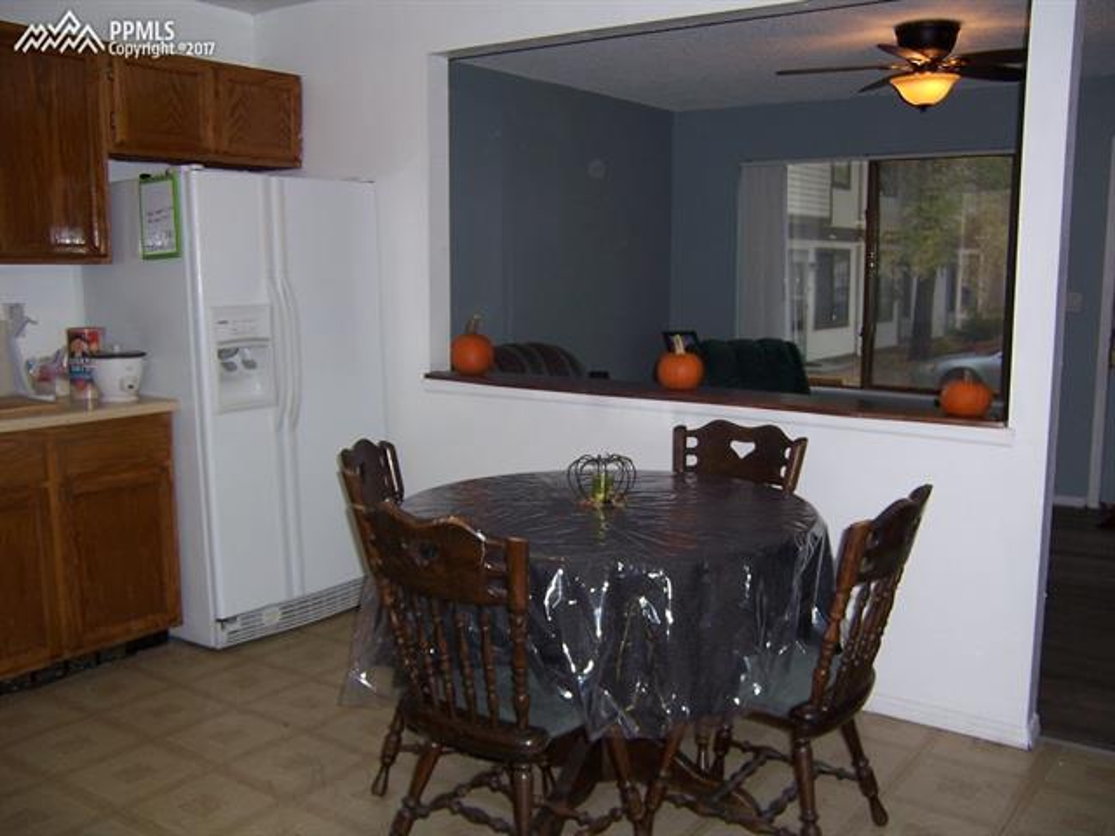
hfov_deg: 55.4
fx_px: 1063
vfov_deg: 42.9
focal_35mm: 33
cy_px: 418
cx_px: 558
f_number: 2.8
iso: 80
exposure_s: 1/60
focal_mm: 5.5
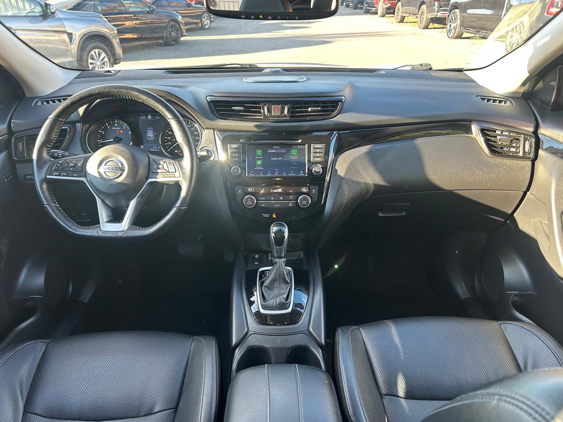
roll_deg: +0.1
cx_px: 282
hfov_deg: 67.3
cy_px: 211
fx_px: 423
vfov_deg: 53.1
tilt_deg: -28.9
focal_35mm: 26
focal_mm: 5.7
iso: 80
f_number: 1.5
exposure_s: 1/121
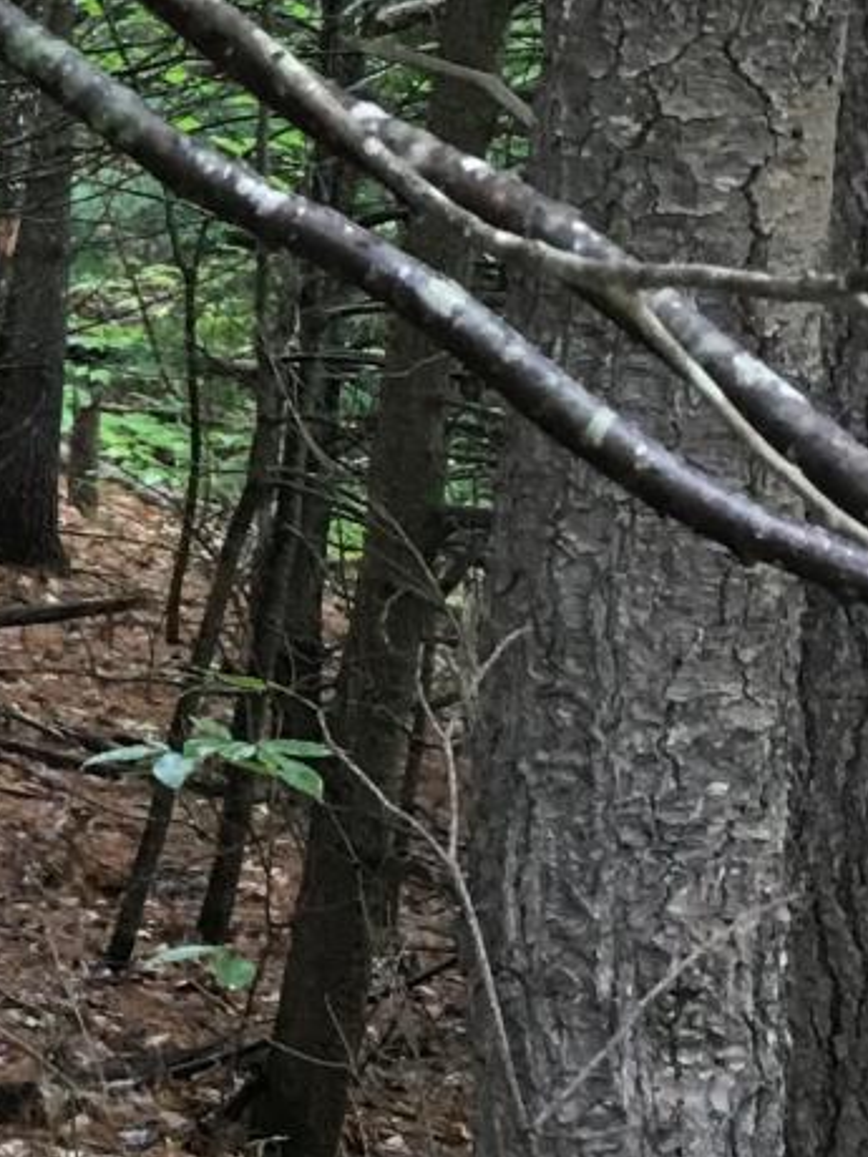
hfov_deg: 10.7
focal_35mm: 126
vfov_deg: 15.4
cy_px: 55
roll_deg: +1.2
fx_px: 4213
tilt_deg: +0.2
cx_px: -908
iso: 40
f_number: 2.2
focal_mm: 4.15
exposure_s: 1/15
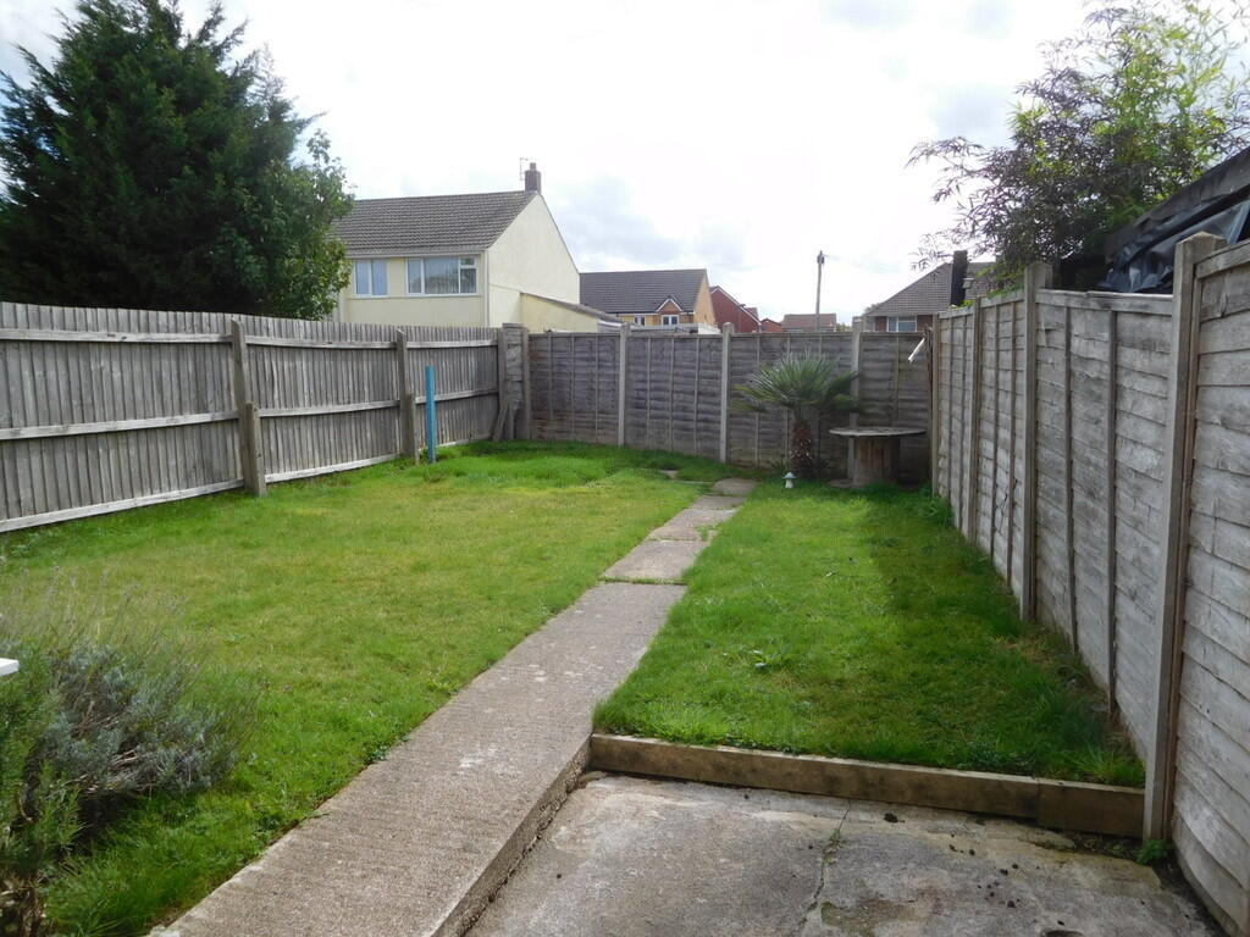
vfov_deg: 54.9
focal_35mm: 25
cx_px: 625
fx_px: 903
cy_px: 468
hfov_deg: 69.4
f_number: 3.4
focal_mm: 4.5
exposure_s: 1/1000
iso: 125
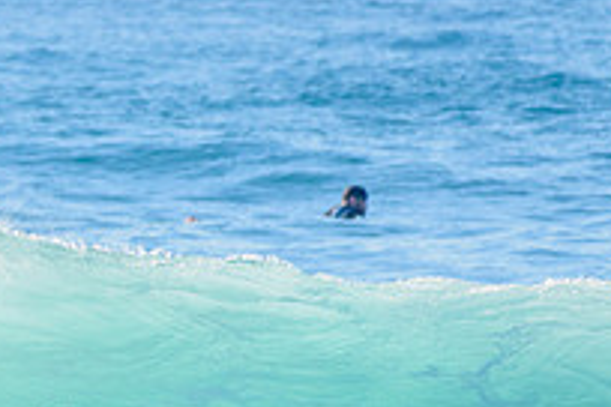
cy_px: 400
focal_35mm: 1741
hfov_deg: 1.2
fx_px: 29546
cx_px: -228
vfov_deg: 0.8
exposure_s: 1/2000
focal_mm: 500
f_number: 5.6
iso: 280
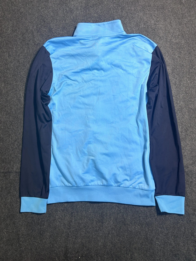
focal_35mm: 26
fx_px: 196
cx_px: 98
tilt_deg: -62.6
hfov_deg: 53.1
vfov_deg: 67.3
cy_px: 130
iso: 80
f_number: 1.5
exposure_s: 1/50
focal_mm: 5.7
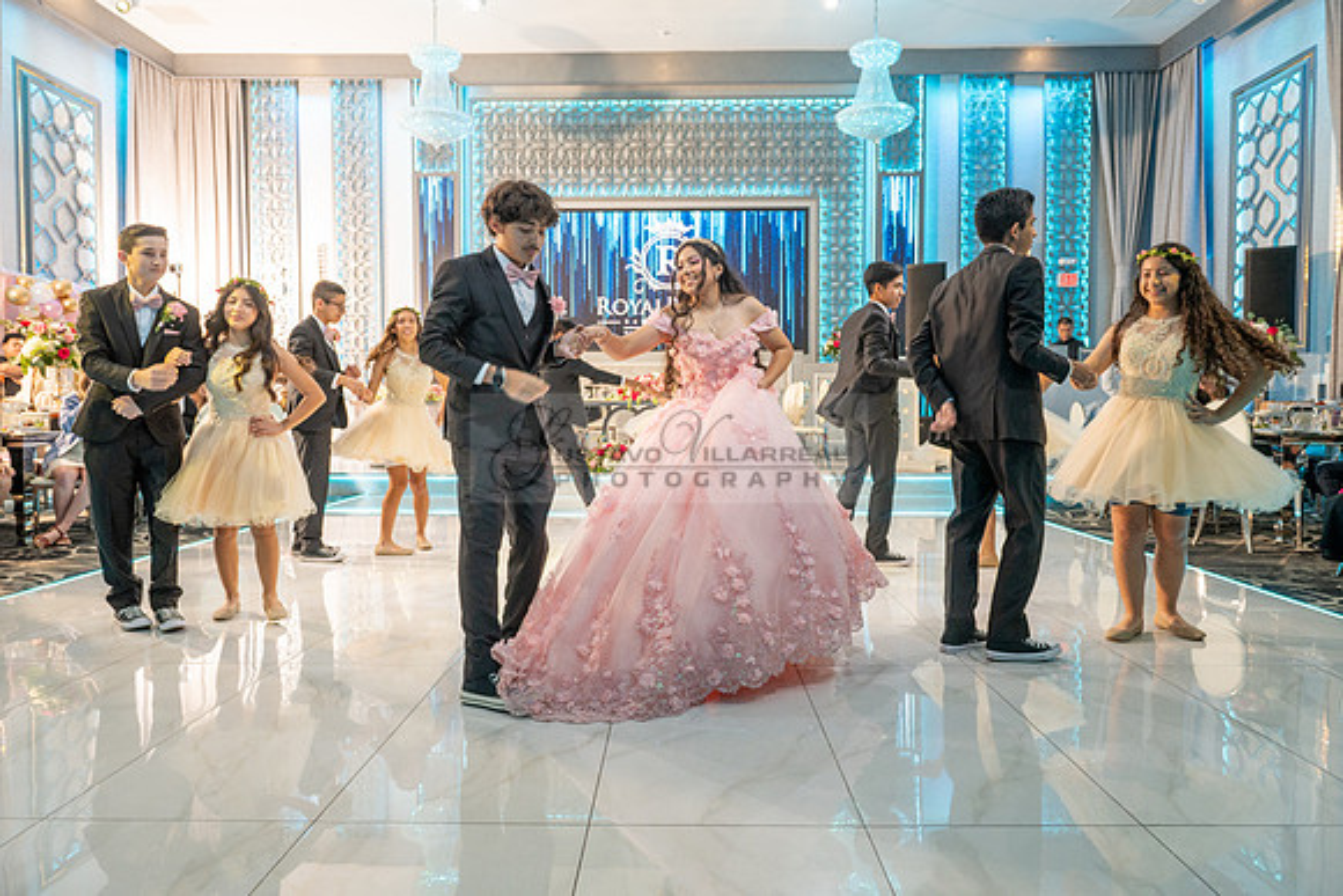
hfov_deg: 73.7
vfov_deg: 53.2
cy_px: 448
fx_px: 896
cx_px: 672
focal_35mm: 24
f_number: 5
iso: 1000
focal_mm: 24
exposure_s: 1/125
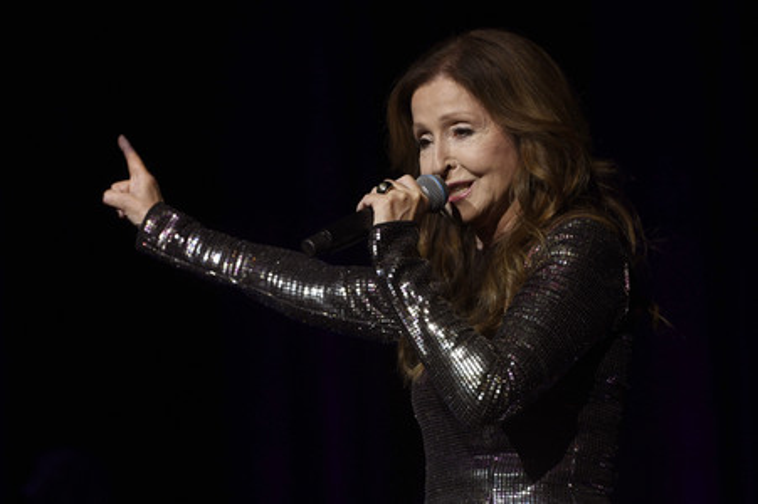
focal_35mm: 195
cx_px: 379
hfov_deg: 10.6
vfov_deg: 7.0
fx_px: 4103
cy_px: 252
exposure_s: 1/640
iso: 1250
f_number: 5.6
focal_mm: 195
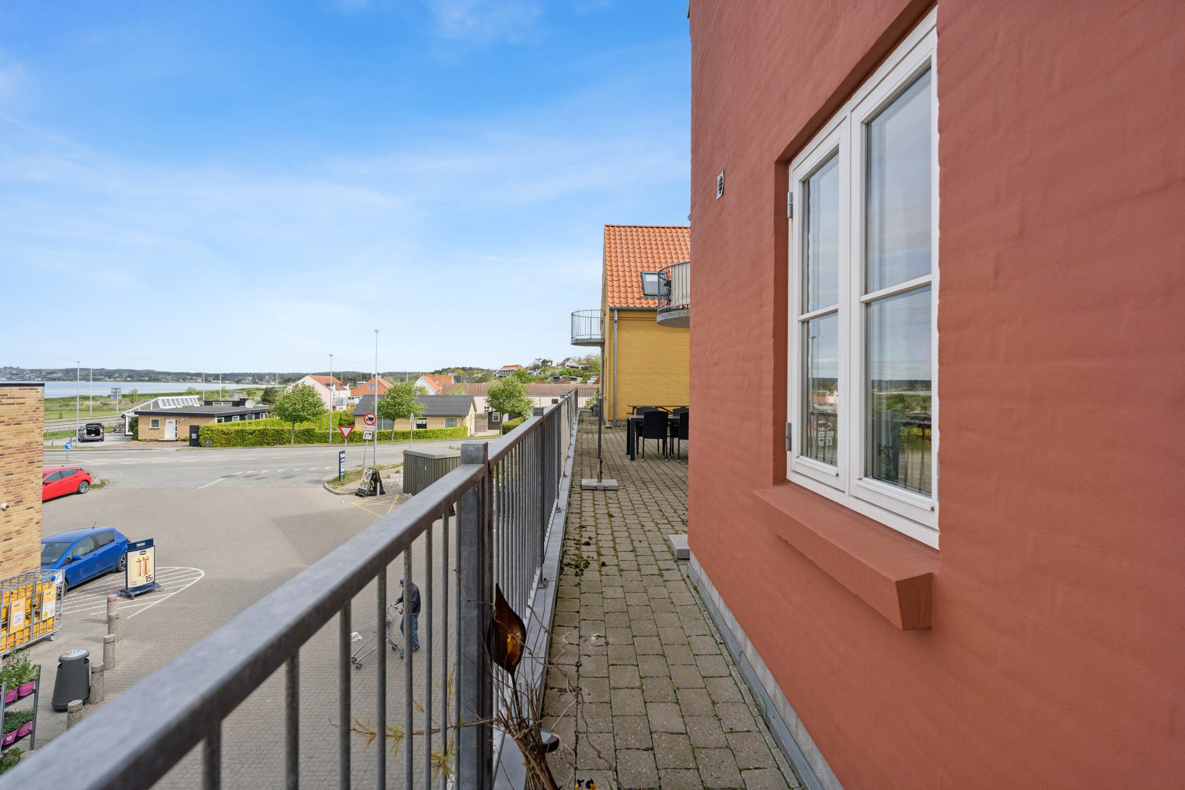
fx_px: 560
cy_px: 395
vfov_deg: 70.4
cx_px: 592
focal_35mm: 17
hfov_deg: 93.3
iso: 320
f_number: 6.3
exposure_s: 1/1600
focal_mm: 17
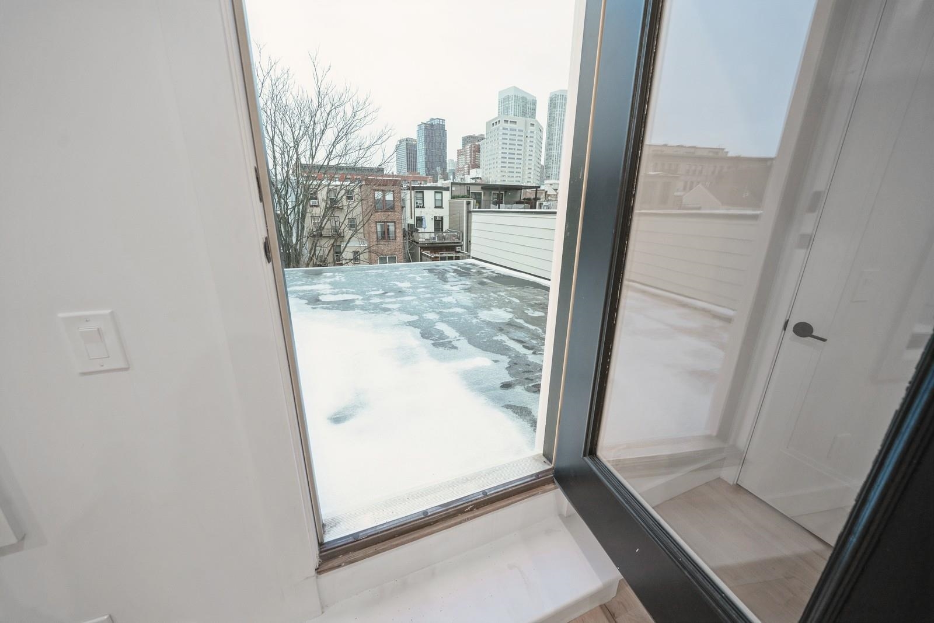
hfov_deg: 108.3
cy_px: 312
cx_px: 467
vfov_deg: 85.4
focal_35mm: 13
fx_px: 337
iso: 1000
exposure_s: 1/40
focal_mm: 13
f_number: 5.6
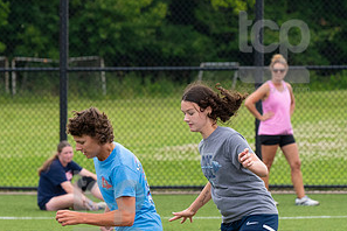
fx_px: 3797
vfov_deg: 3.5
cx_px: 109
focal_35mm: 394
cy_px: 212
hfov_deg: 5.2
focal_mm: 135
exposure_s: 1/1250
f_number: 5.6
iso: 500
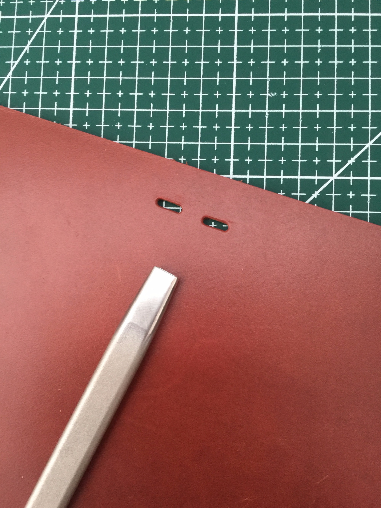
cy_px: 254
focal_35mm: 29
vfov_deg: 61.7
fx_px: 426
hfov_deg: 48.2
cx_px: 190
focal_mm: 4.15
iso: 125
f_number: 2.2
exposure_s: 1/8
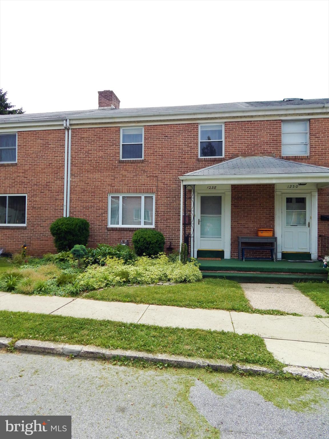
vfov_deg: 73.9
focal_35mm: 23
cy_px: 220
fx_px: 291
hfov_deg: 58.9
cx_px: 164
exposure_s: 1/400
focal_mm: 4
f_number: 6
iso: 125
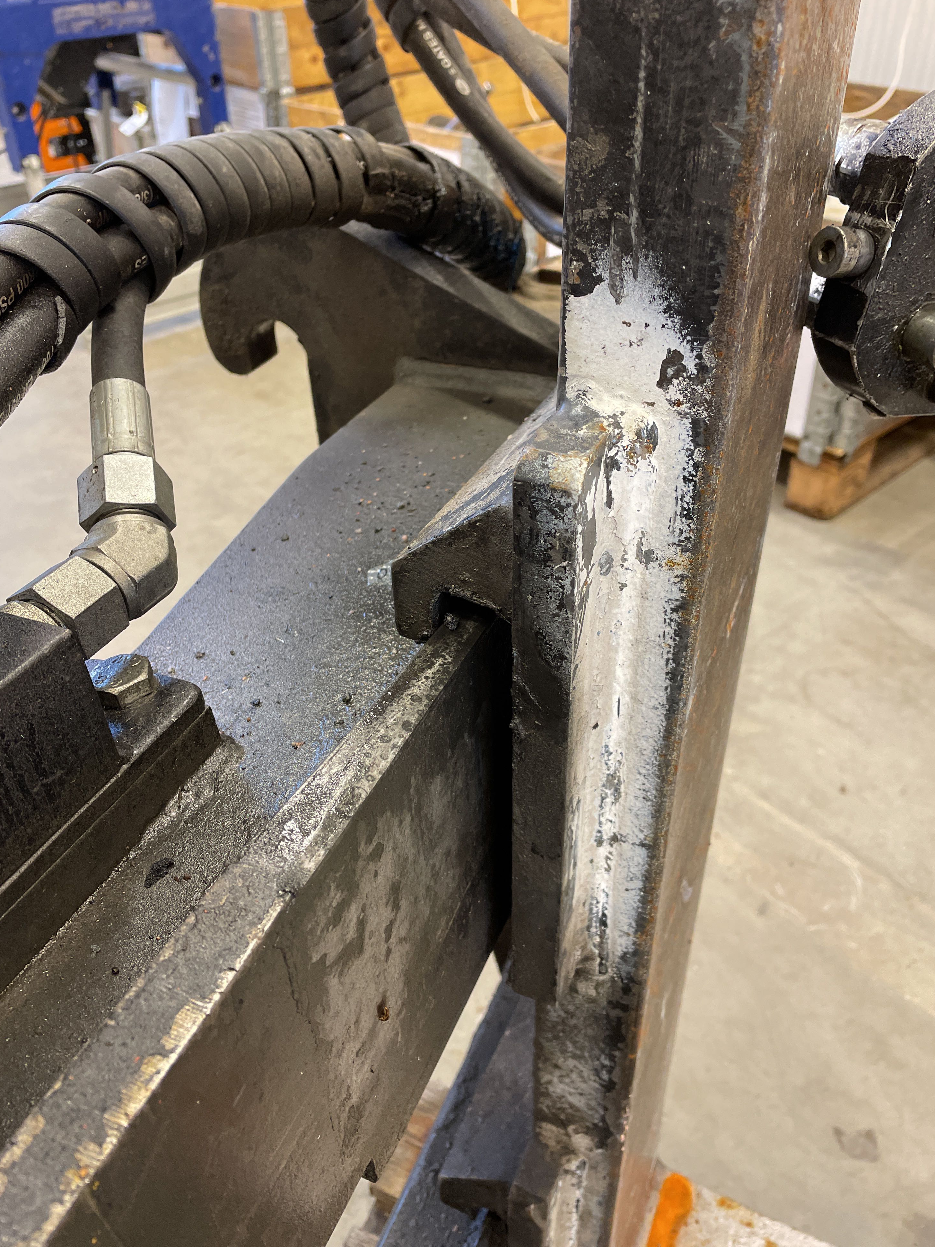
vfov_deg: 65.3
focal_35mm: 27
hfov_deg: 51.4
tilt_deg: -36.3
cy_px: 620
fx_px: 972
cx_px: 468
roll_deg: +0.4
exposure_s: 1/50
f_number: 1.6
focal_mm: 4.2
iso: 125
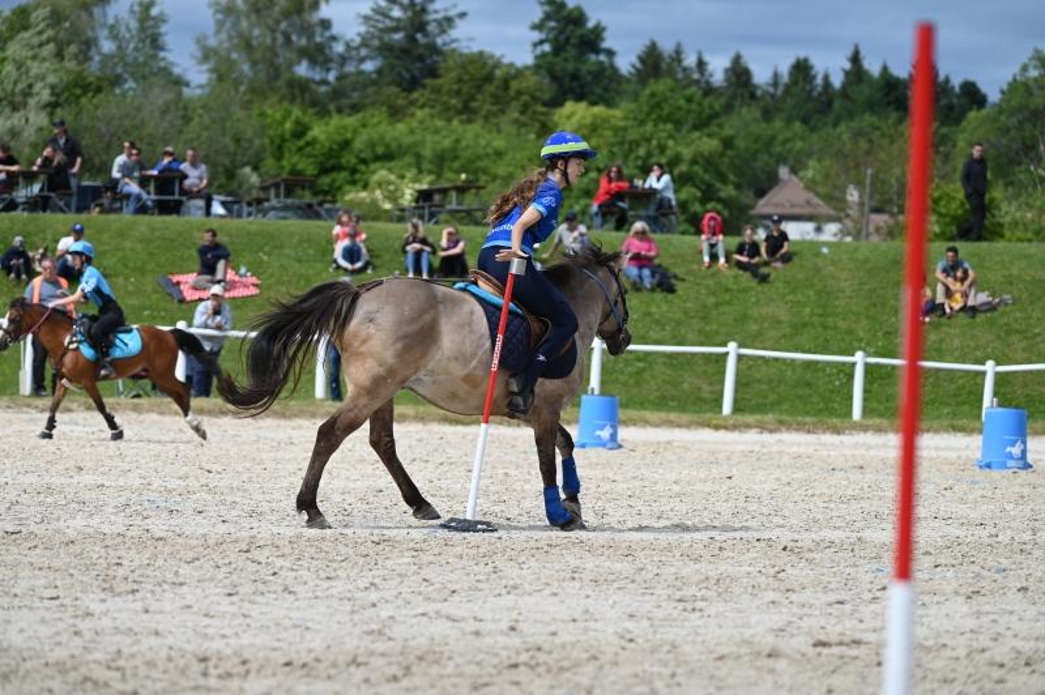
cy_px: 348
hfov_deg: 12.5
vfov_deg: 8.3
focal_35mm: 165
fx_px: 4786
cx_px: 522
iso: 200
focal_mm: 165
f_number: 5.6
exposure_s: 1/1250
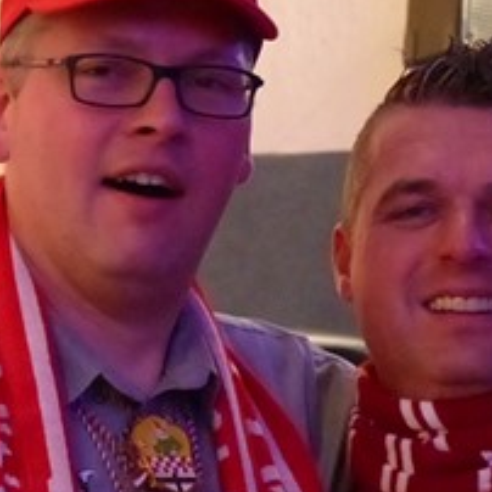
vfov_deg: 6.1
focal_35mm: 287
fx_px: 4615
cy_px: 342
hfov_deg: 6.1
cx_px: 339
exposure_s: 1/60
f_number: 2.8
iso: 1600
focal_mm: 19.2
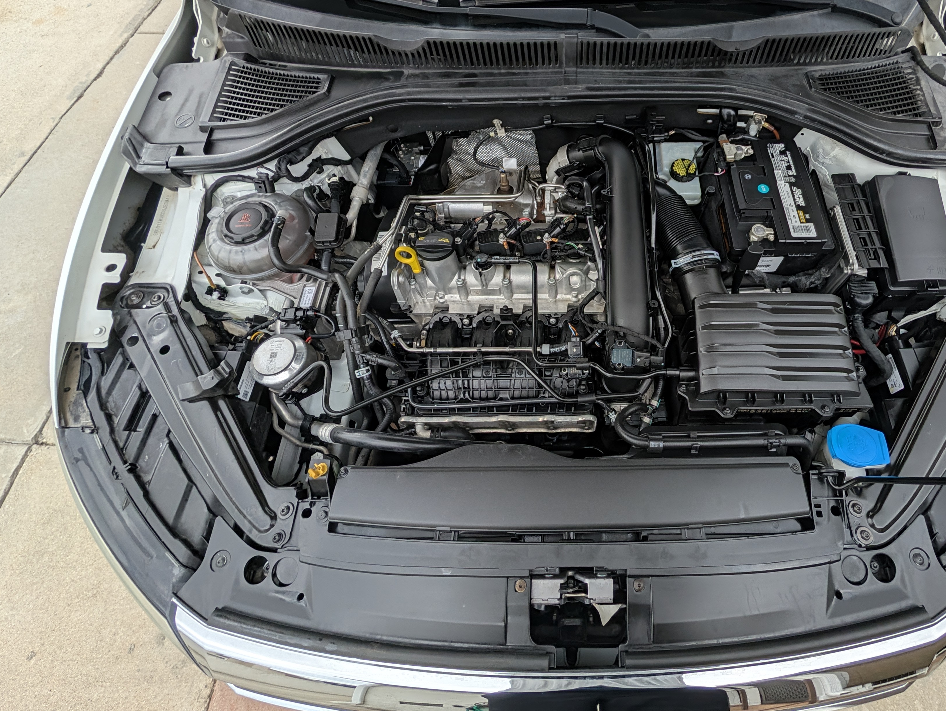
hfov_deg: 96.7
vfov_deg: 80.8
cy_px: 282
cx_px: 574
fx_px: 410
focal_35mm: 15
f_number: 1.7
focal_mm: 2.02
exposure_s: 1/1300
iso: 53
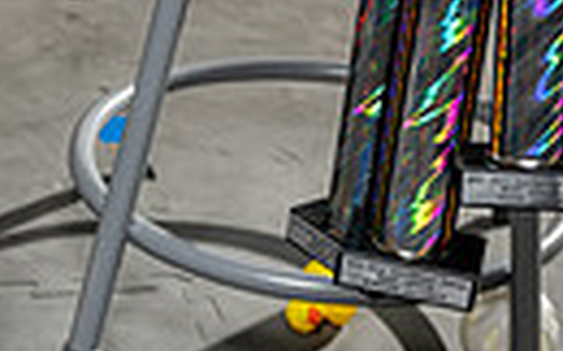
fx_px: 2223
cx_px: 468
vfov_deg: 8.1
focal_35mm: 145
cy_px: -598
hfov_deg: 14.3
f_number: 4.5
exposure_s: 1/250
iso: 100
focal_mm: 41
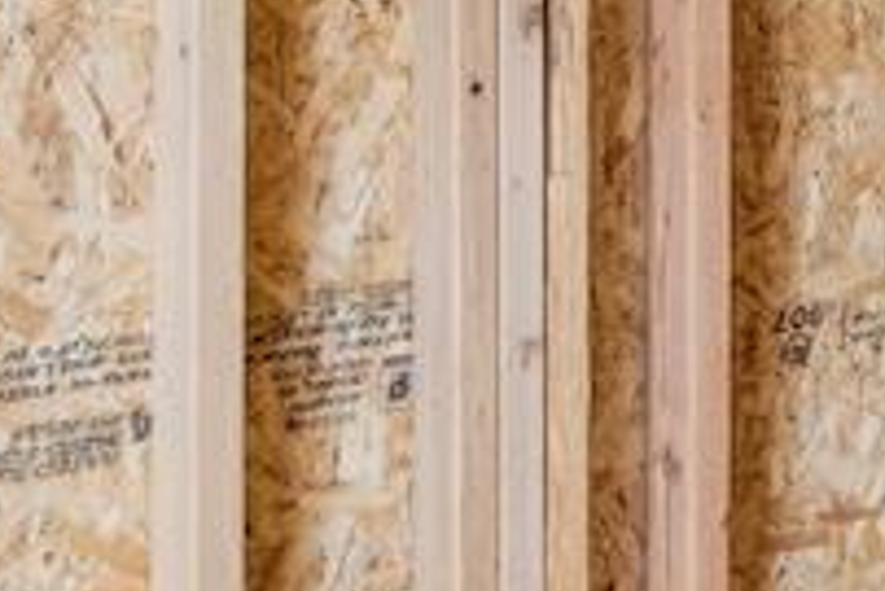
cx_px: 1967
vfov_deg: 13.4
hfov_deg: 15.0
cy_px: -166
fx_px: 2430
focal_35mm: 99
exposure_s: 1/4
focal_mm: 15.6
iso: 400
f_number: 13
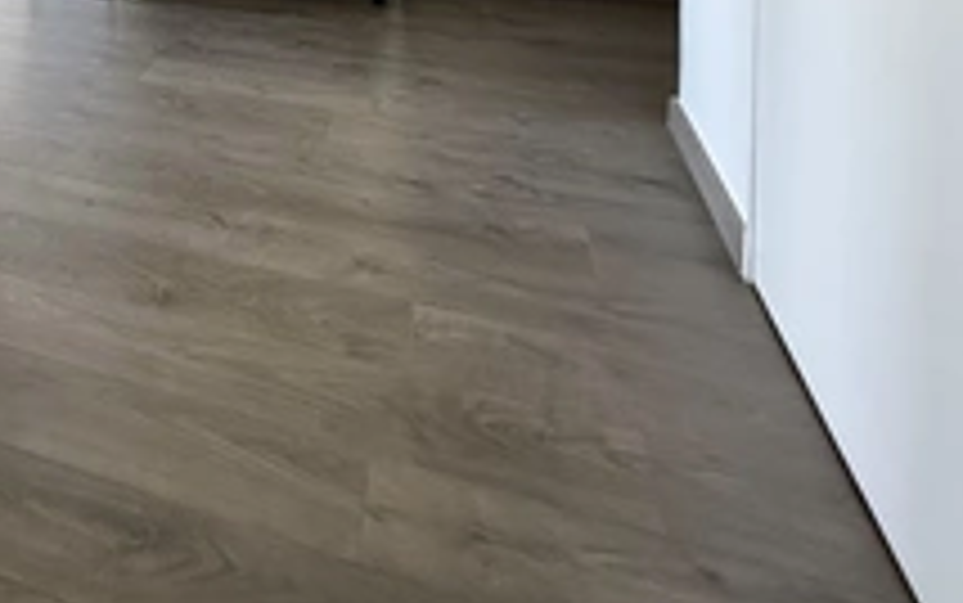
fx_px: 972
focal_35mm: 37
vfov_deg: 27.1
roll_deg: +1.1
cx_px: 2
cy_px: -238
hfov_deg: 44.8
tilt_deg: -3.0
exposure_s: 1/100
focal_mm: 2.22
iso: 160
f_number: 2.2
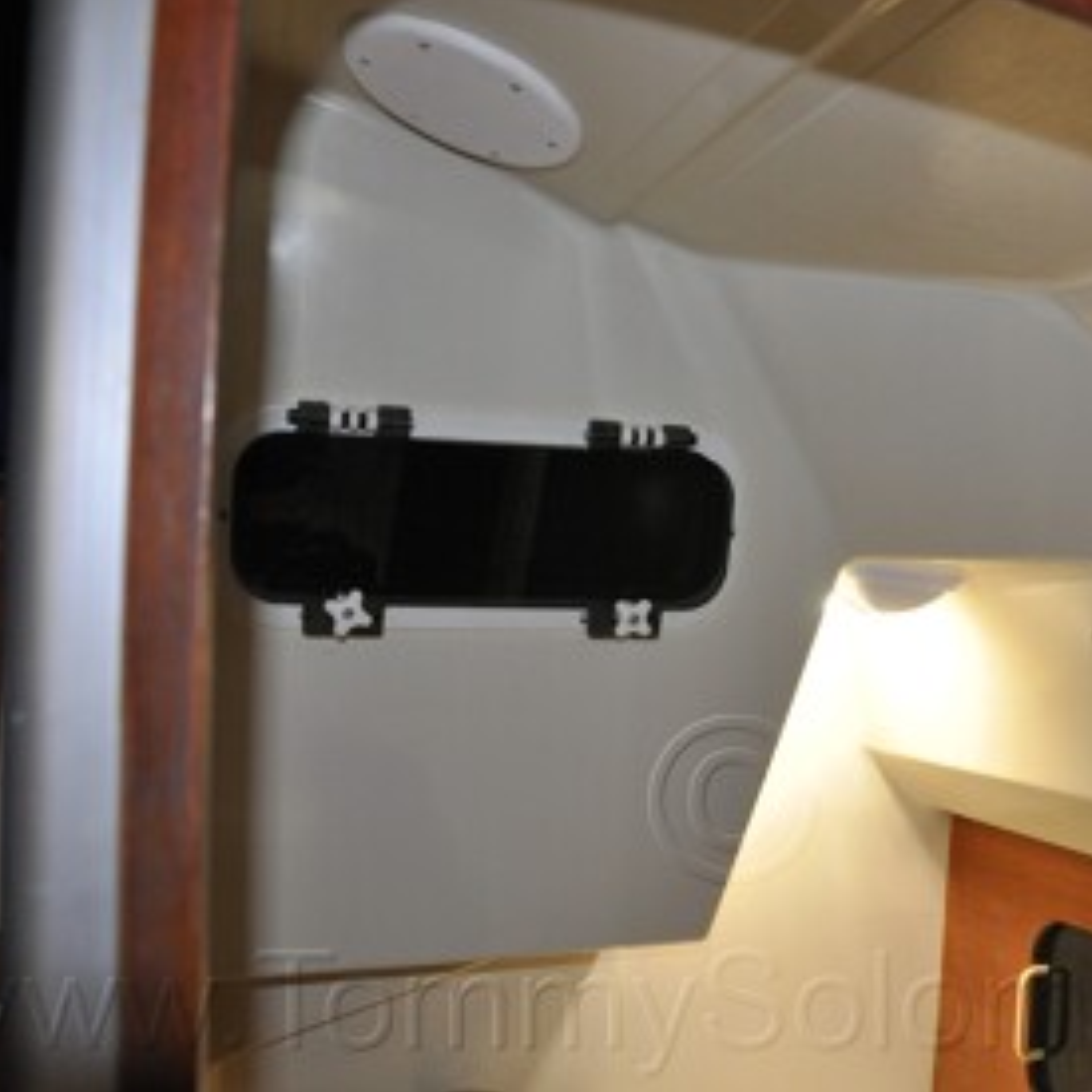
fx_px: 1249
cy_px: 544
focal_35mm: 35
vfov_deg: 47.2
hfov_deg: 46.4
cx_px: 735
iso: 800
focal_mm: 18
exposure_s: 1/60
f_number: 3.5
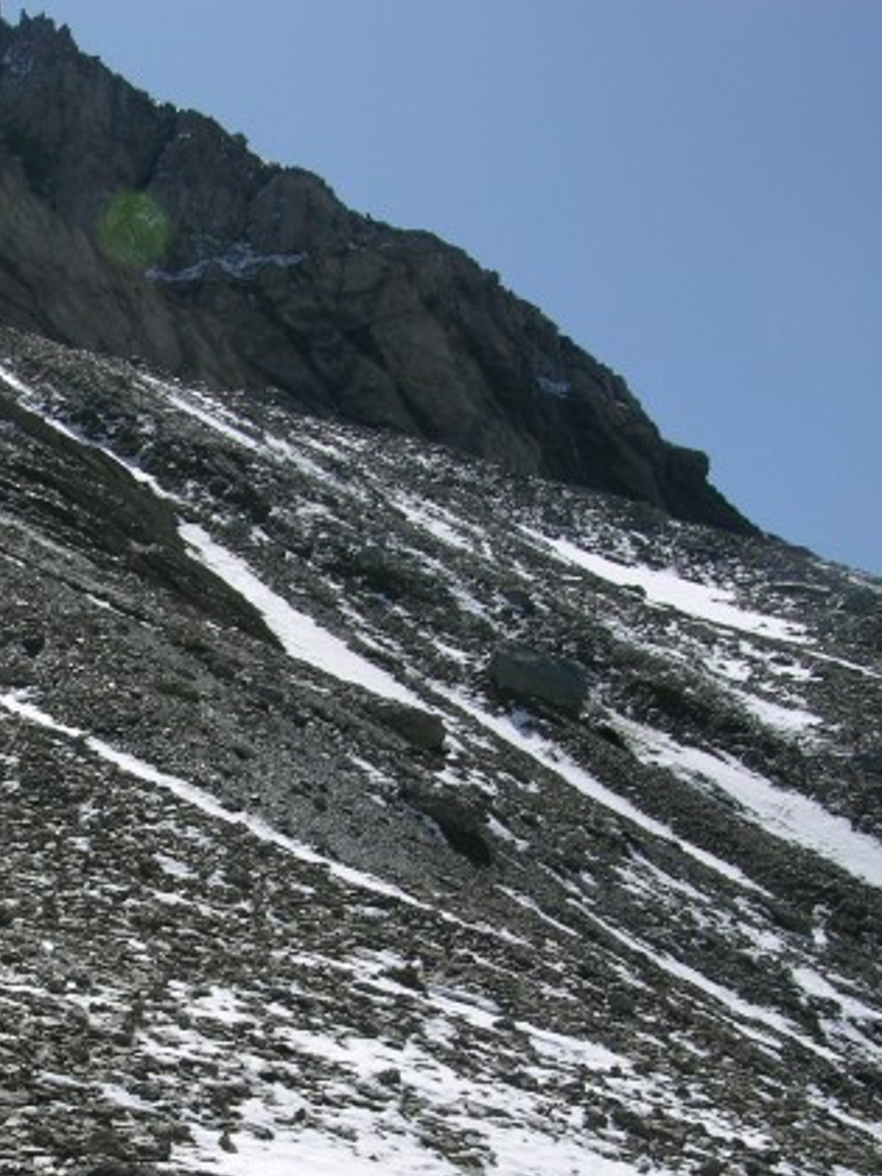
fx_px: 2174
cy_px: 986
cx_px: 213
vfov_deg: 29.4
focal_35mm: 64
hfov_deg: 22.7
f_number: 7.1
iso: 50
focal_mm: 8.9
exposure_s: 1/357
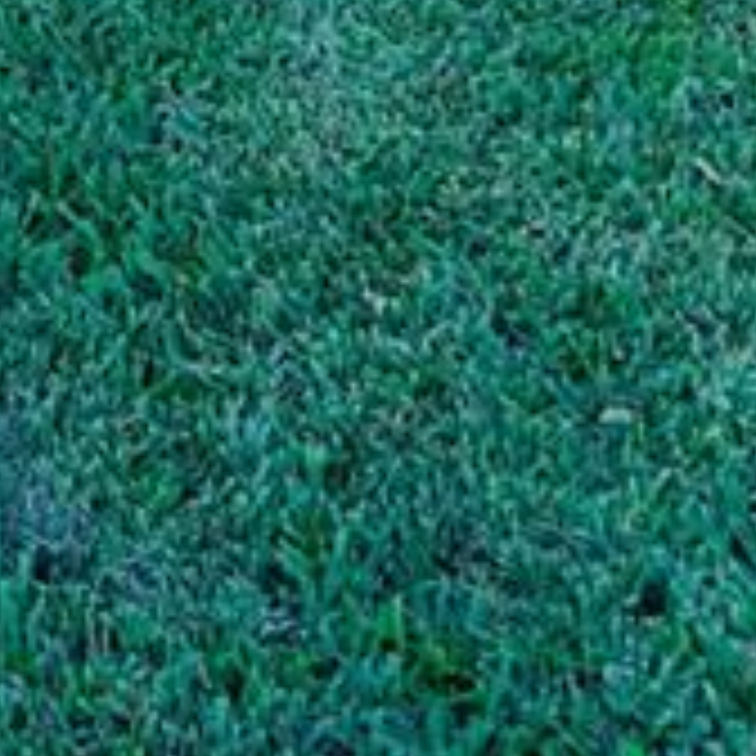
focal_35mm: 105
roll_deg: +0.3
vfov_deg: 13.6
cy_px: -860
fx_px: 2594
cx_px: -306
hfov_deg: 15.5
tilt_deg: -12.8
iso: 25
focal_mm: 4.25
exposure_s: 1/651
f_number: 1.8
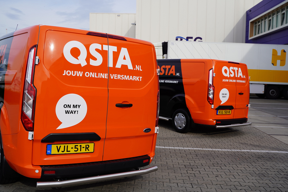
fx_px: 288
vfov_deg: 36.9
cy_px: 96
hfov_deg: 53.1
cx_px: 144
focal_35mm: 36
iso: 100
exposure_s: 1/640
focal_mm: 36
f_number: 4.5
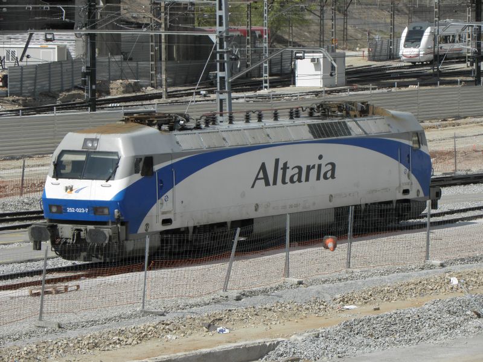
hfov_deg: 9.7
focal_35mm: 204
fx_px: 2846
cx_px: 242
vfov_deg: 7.3
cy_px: 181
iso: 64
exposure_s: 1/400
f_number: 5.6
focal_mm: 36.32
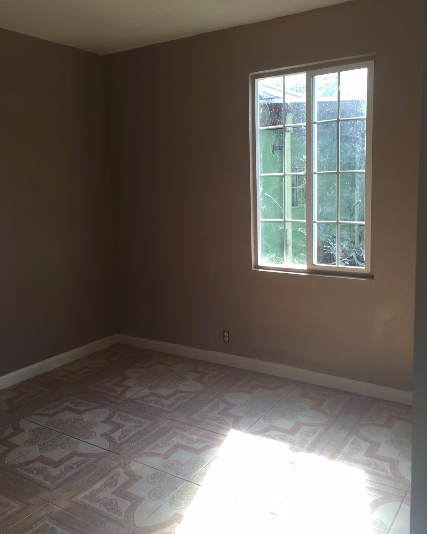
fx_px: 490
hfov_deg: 47.1
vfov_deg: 57.2
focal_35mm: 31
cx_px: 214
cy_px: 254
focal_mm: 4.15
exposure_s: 1/120
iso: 40
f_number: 2.2
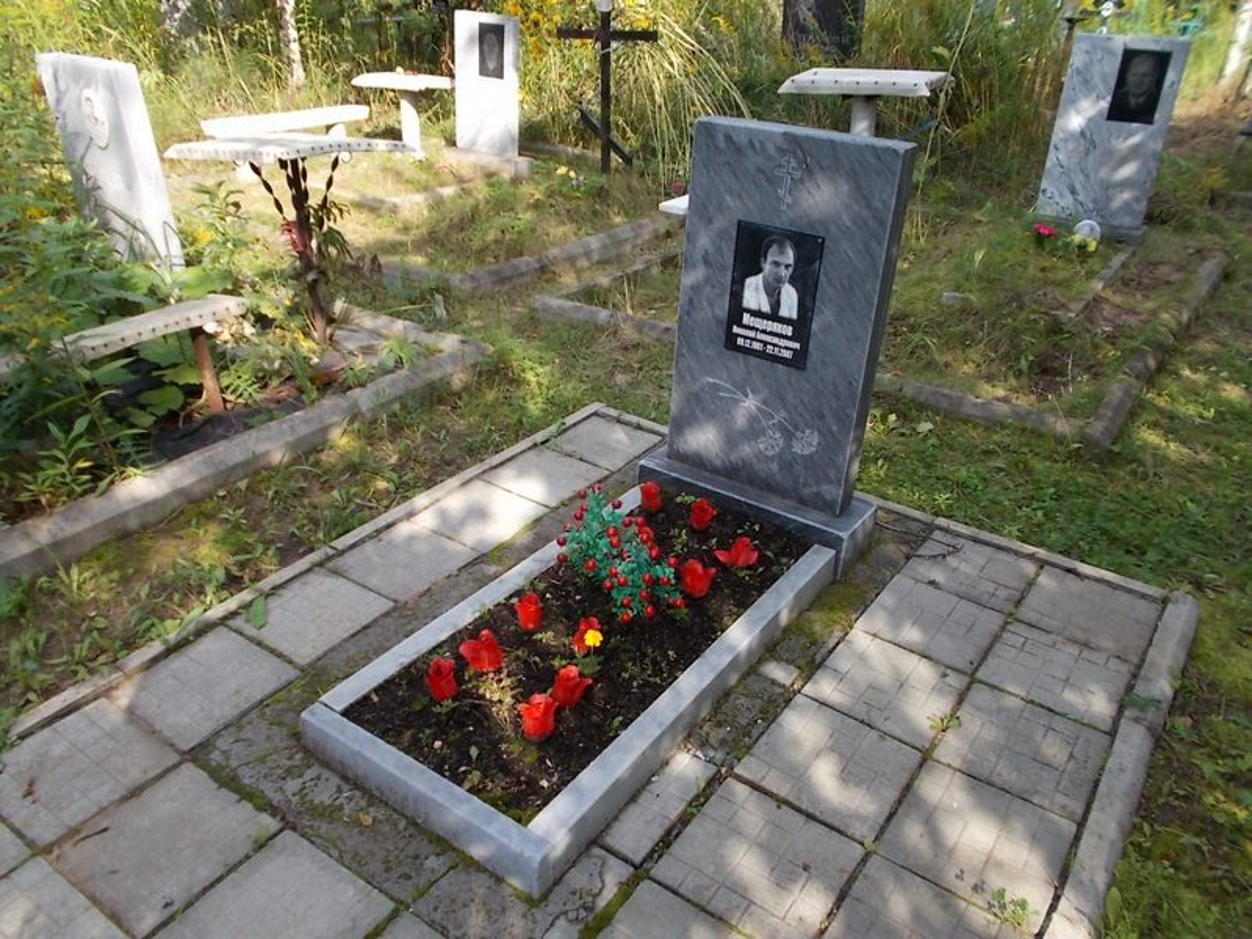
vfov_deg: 53.1
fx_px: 940
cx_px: 626
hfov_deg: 67.3
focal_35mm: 26
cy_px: 470
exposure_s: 1/320
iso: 80
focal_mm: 4.6
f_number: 3.2
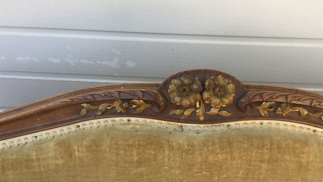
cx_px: 174
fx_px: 377
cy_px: 114
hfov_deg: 46.4
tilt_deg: -50.5
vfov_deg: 27.0
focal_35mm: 44
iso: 25
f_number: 2.4
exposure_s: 1/112
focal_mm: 3.3
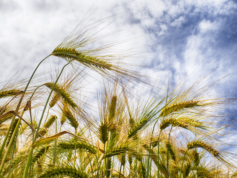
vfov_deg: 41.8
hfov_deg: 54.0
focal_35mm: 34
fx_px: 233
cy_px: 89
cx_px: 118
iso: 800
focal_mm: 17
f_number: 16
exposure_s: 1/500
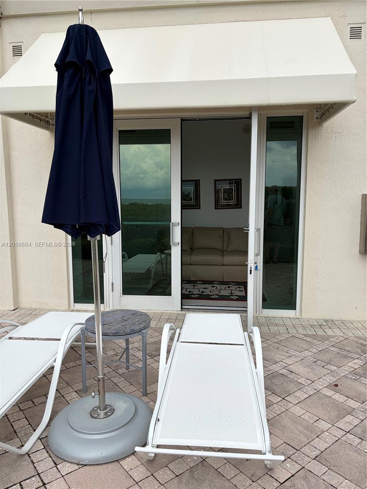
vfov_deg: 67.3
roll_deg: -0.1
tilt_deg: -7.2
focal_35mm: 26
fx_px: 368
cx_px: 184
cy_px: 244
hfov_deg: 53.1
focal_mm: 5.96
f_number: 1.6
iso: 50
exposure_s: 1/1953
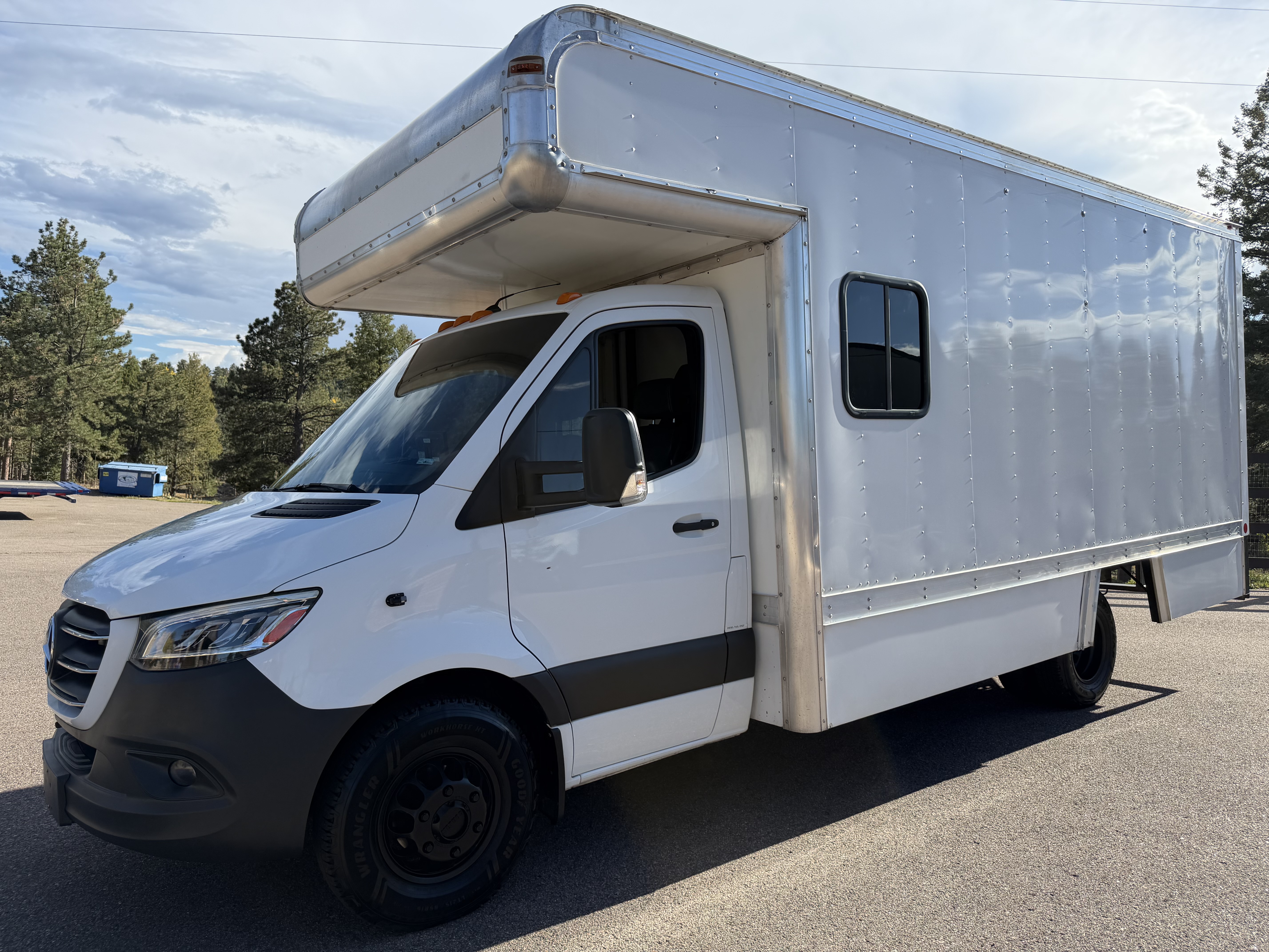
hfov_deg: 71.6
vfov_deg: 56.8
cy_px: 476
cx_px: 634
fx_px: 880
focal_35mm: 24
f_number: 1.78
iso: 80
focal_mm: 6.76
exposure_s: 1/2907
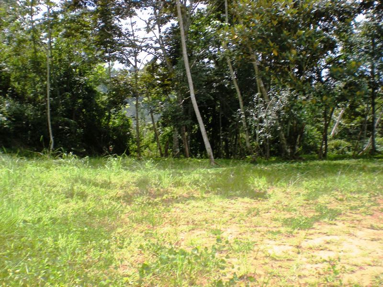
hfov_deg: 49.0
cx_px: 192
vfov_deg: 37.7
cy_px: 144
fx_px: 420
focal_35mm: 38
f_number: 4.6
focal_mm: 6.3
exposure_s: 1/217
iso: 64
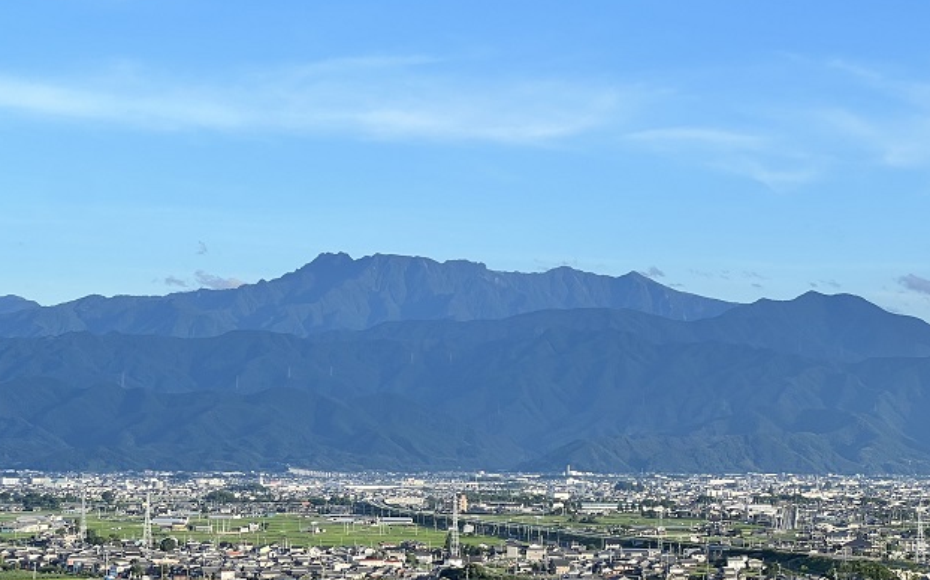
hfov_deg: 19.5
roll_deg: -0.9
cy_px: 318
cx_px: 425
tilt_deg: +2.5
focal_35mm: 107
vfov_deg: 12.2
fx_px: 2711
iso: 32
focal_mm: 9
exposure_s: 1/399
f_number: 2.8
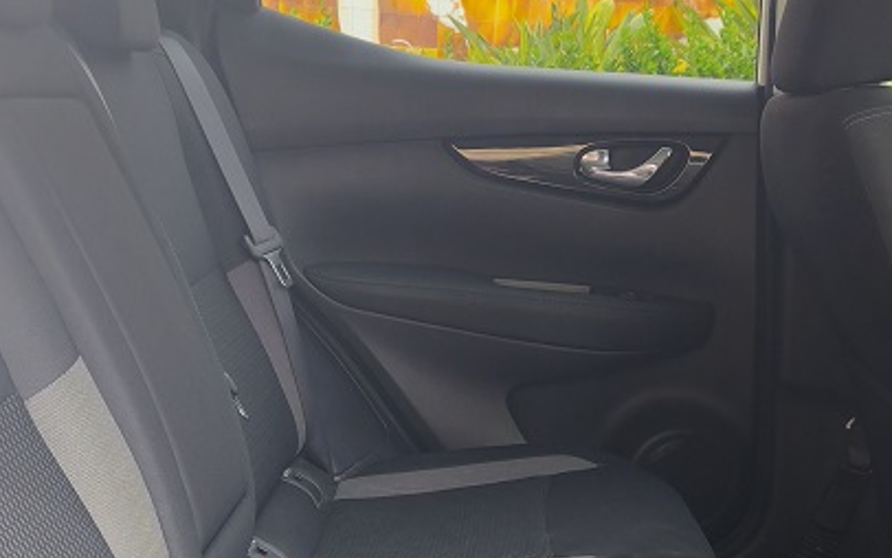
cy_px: 521
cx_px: 471
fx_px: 1313
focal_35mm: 54
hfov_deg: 37.5
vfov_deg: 23.3
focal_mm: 5.35
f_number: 1.7
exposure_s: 1/235
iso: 50
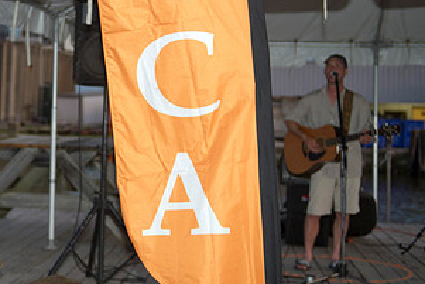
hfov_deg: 25.7
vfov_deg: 17.6
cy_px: 73
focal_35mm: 77
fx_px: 909
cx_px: 62
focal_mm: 40
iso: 125
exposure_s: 1/50
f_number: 2.8
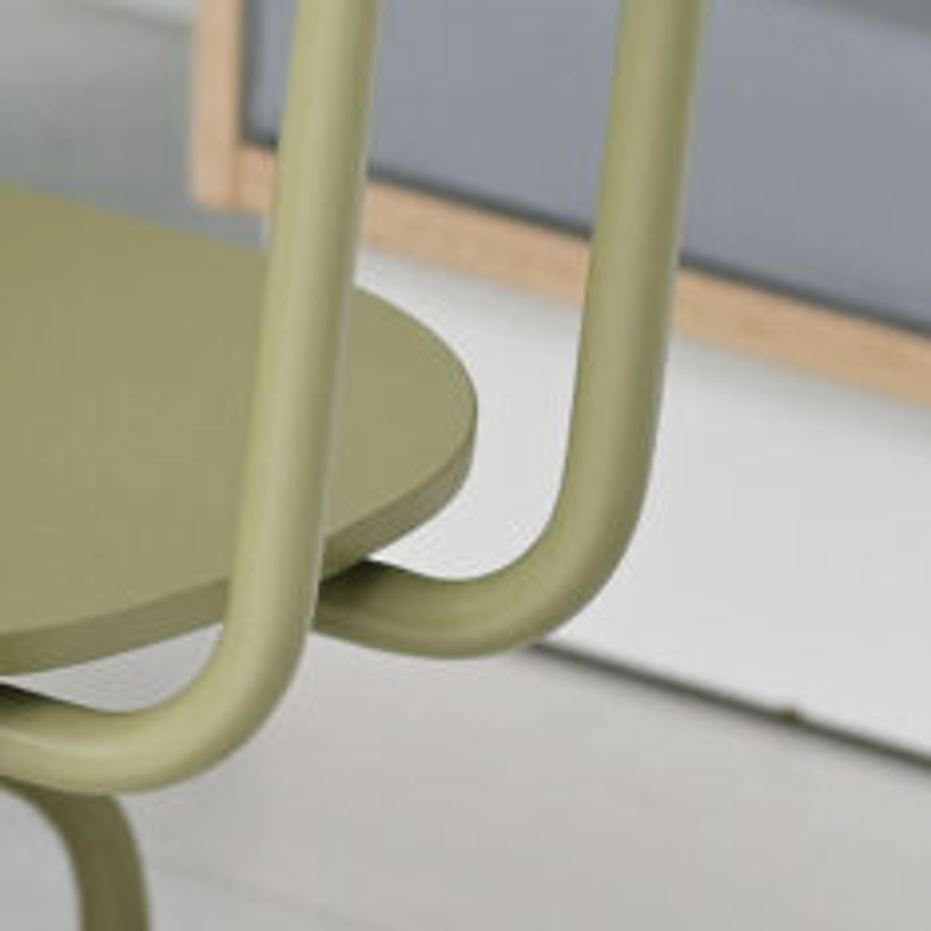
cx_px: -2148
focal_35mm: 778
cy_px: 44
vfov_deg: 2.3
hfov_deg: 2.2
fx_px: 23673
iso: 64
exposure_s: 1/60
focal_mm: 85
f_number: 4.5
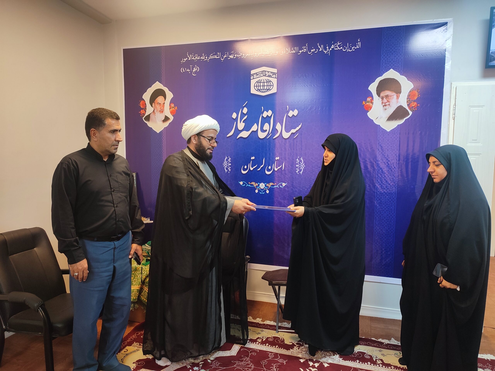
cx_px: 248
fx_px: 357
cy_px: 186
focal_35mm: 25
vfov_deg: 54.9
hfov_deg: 69.4
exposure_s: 1/33
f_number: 1.9
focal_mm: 6.04
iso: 336
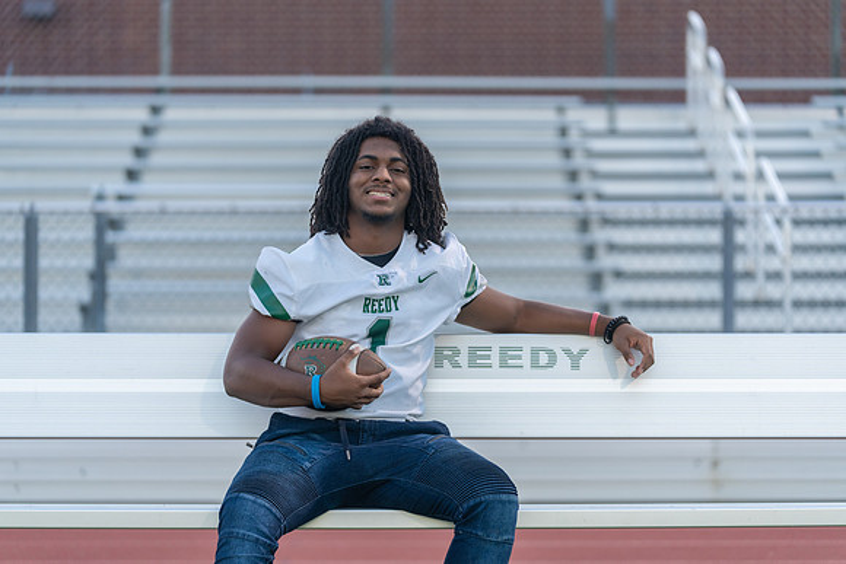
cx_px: 423
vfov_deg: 11.3
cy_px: 282
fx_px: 2859
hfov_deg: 16.8
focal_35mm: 122
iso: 640
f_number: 2.8
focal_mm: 120
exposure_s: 1/400
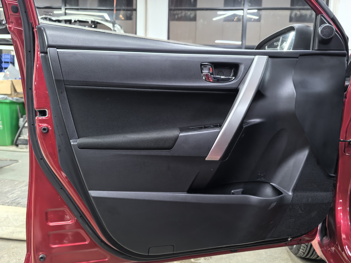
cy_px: 132
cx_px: 176
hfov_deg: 65.3
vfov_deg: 51.4
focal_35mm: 27
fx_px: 274
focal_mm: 6.35
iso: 200
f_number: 1.4
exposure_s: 1/50
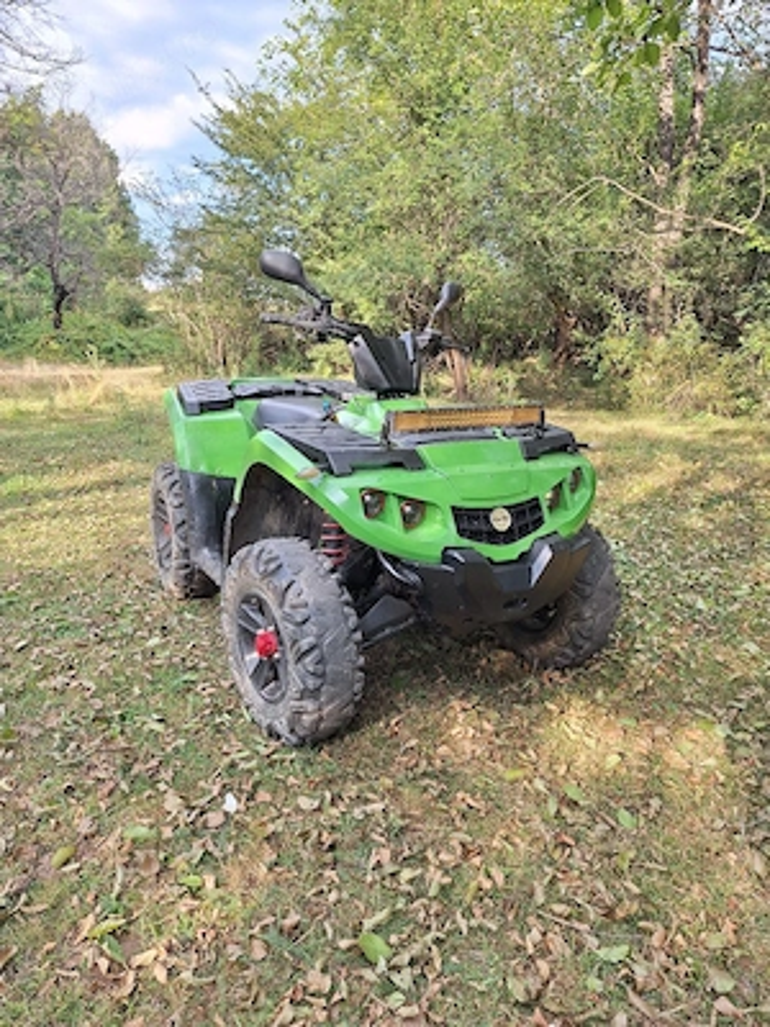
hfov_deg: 58.9
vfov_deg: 73.9
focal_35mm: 23
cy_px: 514
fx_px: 682
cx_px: 385
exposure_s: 1/417
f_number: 1.8
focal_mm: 5.54
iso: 40
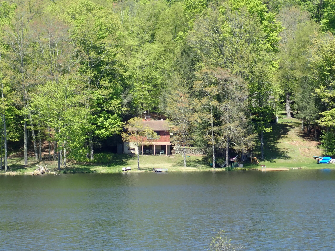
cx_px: 166
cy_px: 115
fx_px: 1278
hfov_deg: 14.9
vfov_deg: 11.2
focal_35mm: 132
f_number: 4.9
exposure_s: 1/200
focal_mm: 18
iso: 100
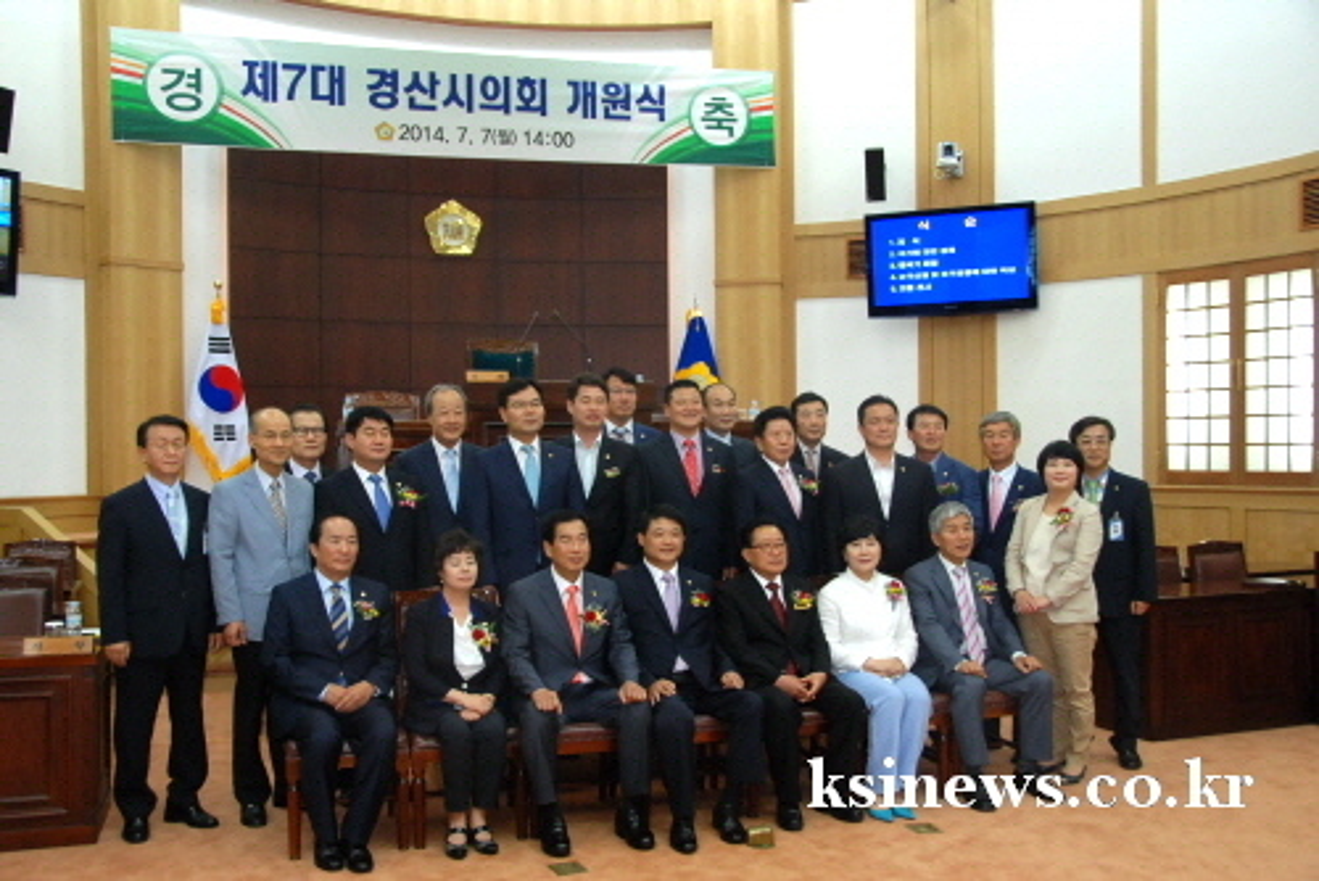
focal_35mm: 33
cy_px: 440
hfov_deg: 57.2
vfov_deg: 40.0
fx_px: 1210
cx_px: 660
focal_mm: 22
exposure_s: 1/60
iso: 800
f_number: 5
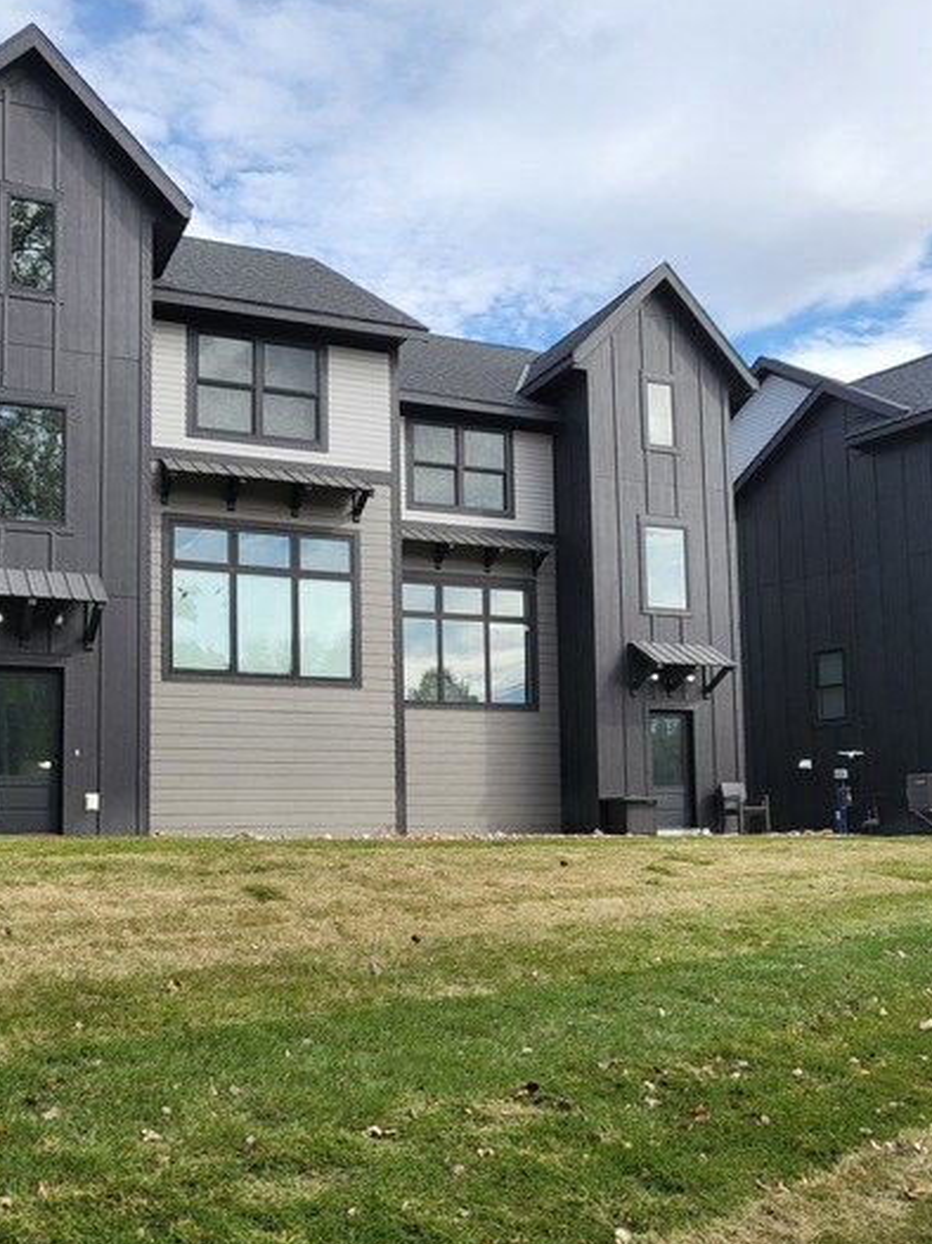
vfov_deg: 55.2
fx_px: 1186
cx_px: 374
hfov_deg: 42.7
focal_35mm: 33
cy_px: 704
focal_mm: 4.25
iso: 50
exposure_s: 1/1542
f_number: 1.8
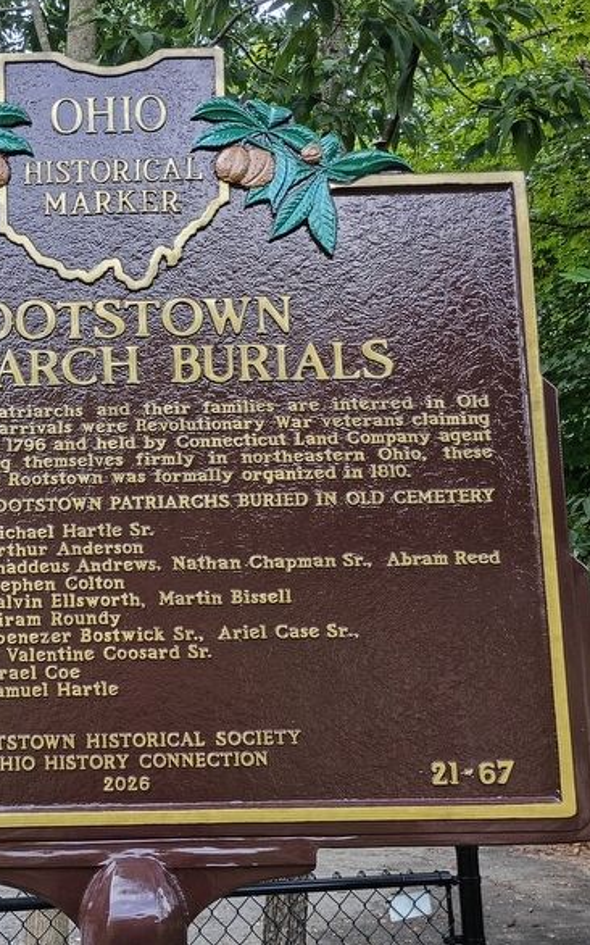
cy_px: 468
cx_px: 103
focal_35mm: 42
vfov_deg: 47.2
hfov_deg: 29.7
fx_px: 1081
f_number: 1.8
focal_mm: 4.27
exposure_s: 1/127
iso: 100
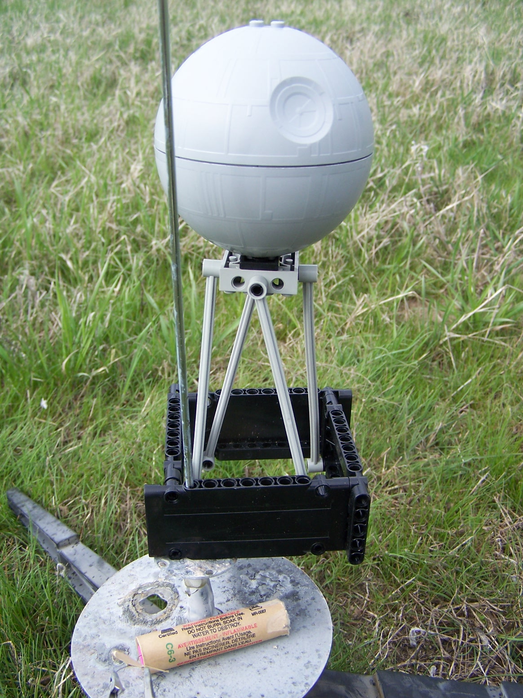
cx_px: 262
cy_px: 349
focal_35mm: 38
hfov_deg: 37.7
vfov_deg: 49.0
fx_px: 766
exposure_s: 1/400
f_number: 2.8
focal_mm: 6.3
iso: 80
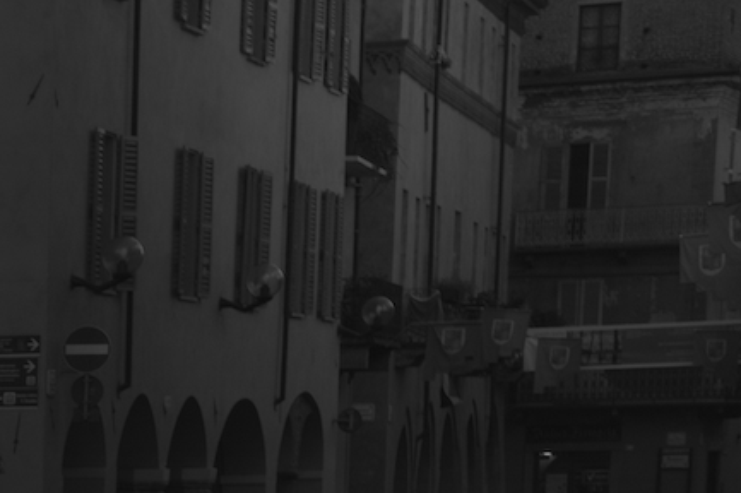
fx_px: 3990
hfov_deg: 9.4
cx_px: -1102
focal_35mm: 194
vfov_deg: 6.8
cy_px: 1083
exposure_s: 1/1500
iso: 160
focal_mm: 35
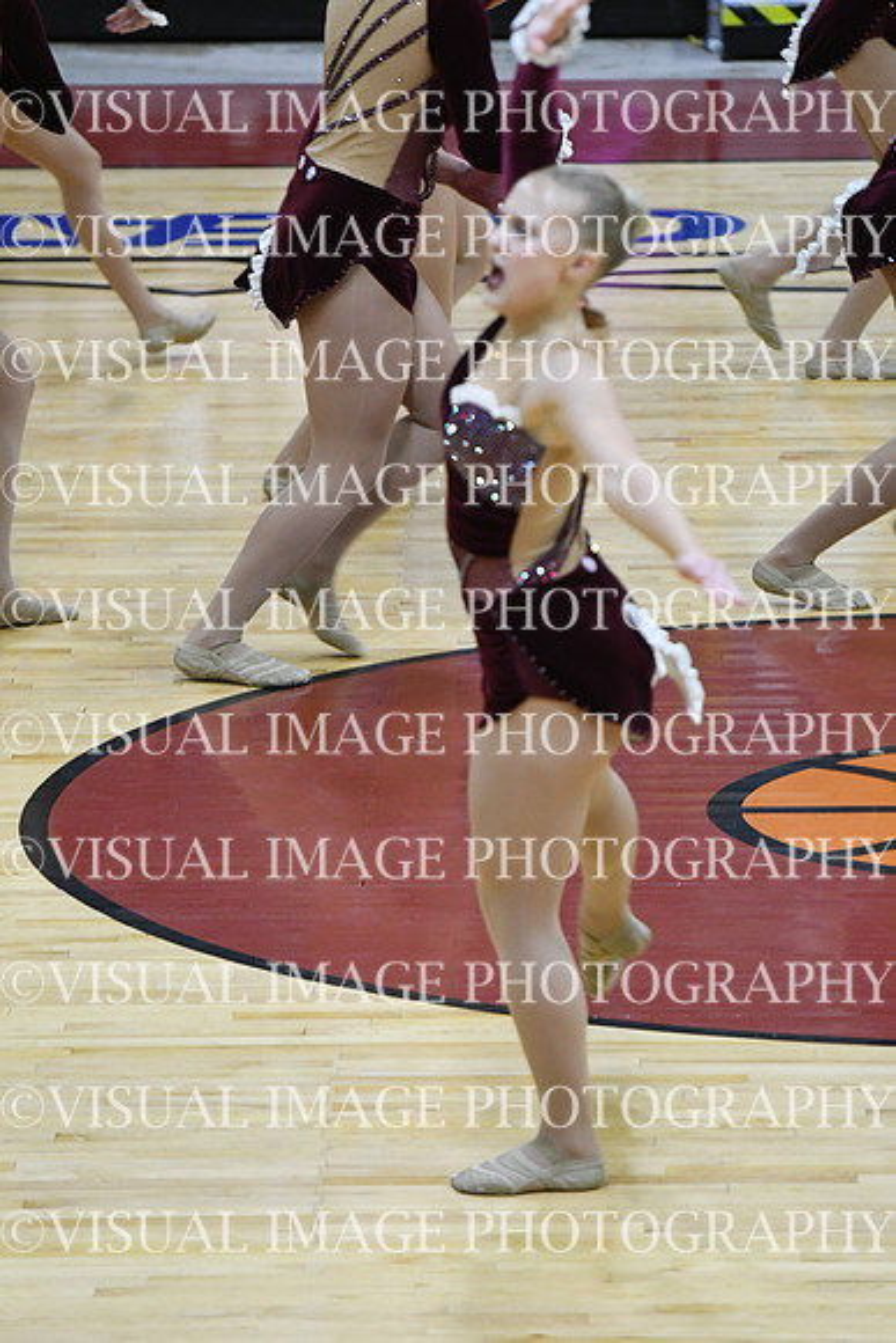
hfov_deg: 5.0
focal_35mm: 277
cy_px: 672
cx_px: 448
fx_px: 10334
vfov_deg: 7.4
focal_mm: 185
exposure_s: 1/400
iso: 4000
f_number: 3.5
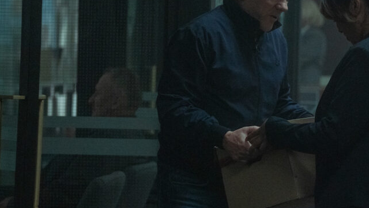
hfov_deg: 10.1
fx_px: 2084
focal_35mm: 213
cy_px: 102
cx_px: 239
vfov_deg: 5.7
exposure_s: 1/320
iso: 12800
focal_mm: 127
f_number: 4
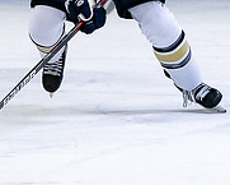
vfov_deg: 1.4
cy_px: -54
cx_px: 88
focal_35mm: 1079
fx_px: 7349
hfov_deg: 1.8
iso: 2000
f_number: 3.5
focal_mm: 135
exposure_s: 1/800
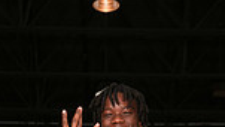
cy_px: 318
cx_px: 133
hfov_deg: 14.3
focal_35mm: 150
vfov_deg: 7.5
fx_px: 895
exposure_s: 1/200
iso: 250
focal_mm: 48
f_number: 6.3
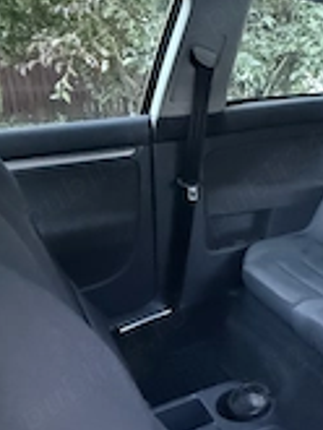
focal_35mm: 34
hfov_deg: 34.4
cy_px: 211
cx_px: 378
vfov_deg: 53.9
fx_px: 422
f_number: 2.2
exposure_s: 1/36
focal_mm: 2.22
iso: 1600
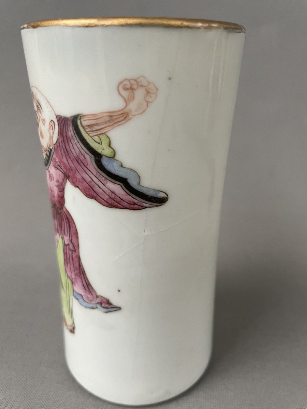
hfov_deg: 53.1
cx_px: 154
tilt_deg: -26.0
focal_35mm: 26
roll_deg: -0.6
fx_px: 307
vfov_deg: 67.3
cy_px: 204
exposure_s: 1/60
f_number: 1.6
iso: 160
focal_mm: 4.2
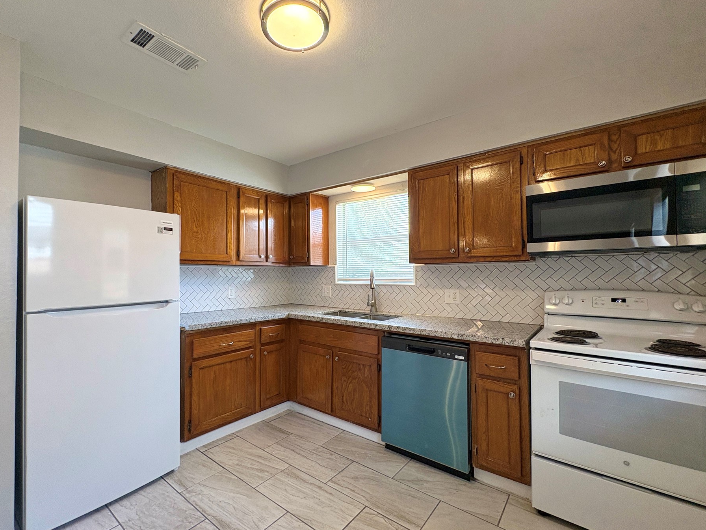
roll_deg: +1.0
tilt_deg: +1.2
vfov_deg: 78.1
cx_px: 331
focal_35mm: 16
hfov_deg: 94.4
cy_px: 267
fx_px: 326
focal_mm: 2.22
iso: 160
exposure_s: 1/120
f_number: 2.2
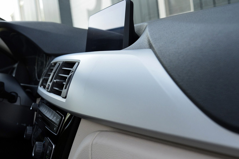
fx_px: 359
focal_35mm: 54
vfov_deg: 25.1
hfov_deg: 36.9
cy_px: 80
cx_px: 120
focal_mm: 36
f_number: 8
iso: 400
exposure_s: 1/80
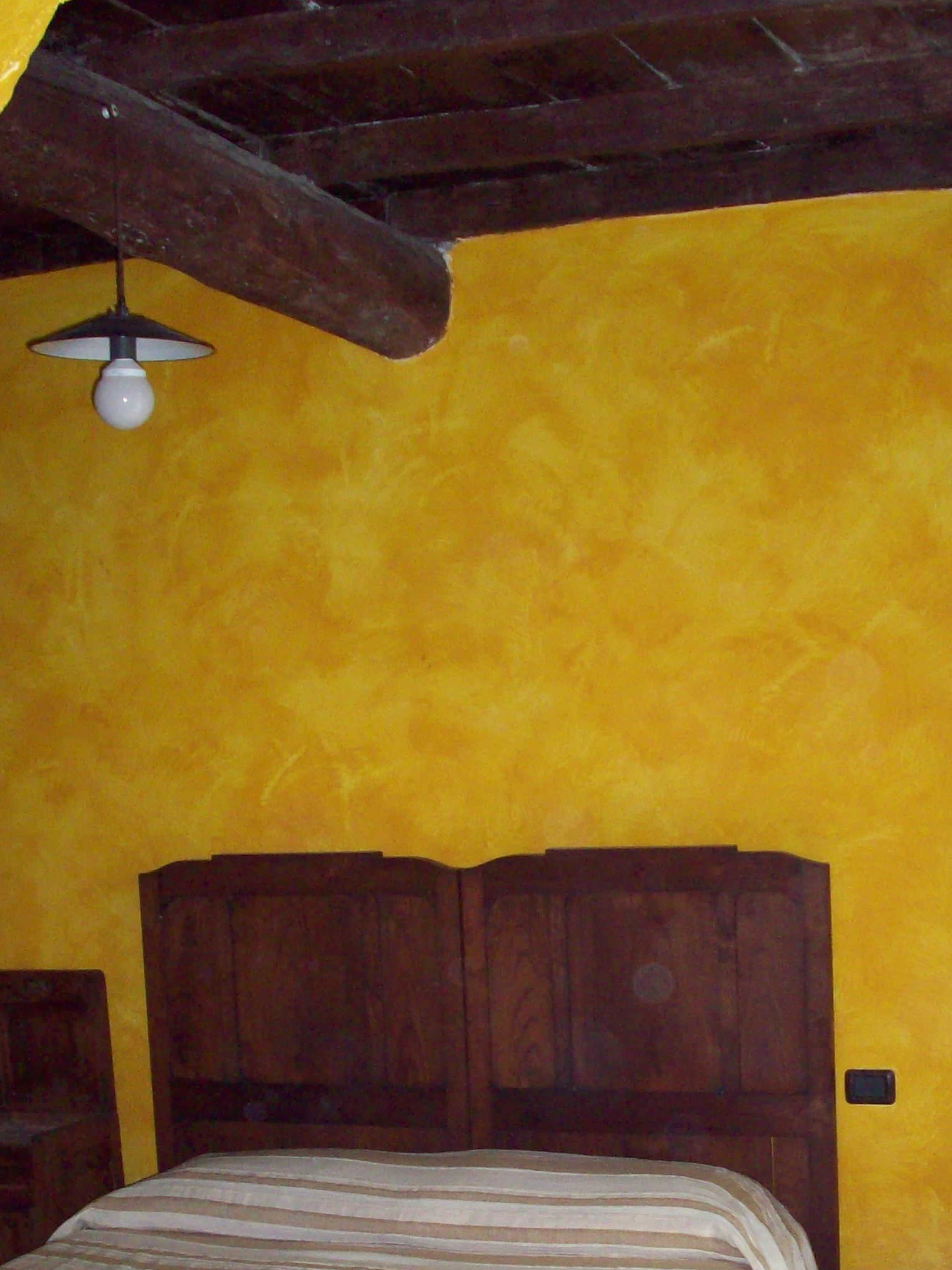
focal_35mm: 60
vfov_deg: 31.8
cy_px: 898
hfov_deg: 24.3
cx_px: 610
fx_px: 2201
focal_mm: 6.2
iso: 160
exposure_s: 1/45
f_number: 2.8
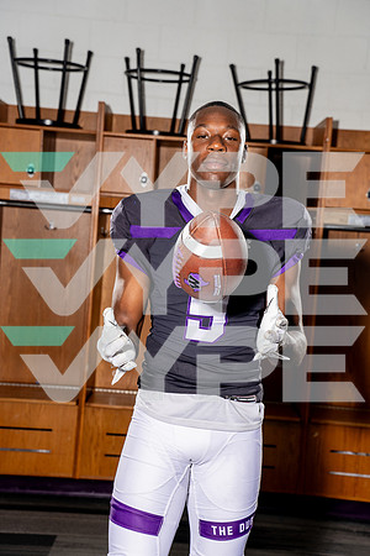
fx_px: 1064
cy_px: 278
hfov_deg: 19.7
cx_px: 185
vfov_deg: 29.2
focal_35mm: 69
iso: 100
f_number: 5.6
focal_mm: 69
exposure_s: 1/250
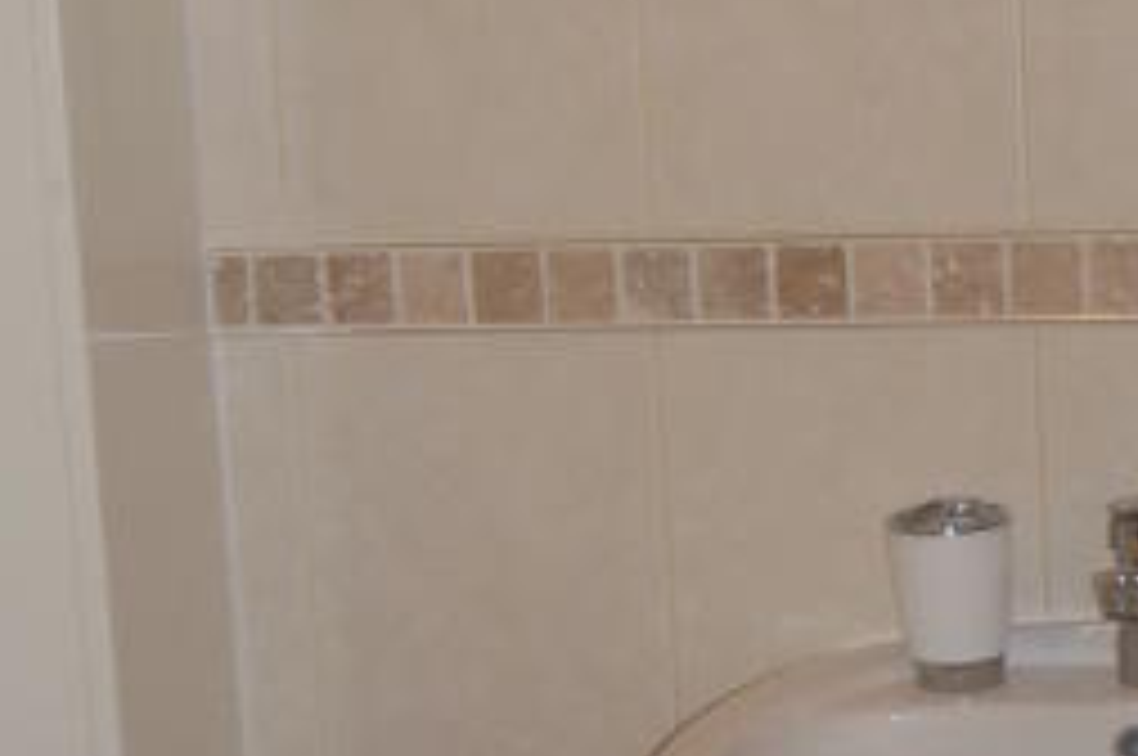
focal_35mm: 118
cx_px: 1071
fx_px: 3725
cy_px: 324
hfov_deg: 17.1
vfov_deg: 11.6
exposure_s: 1/30
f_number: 3.3
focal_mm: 4.7
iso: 100
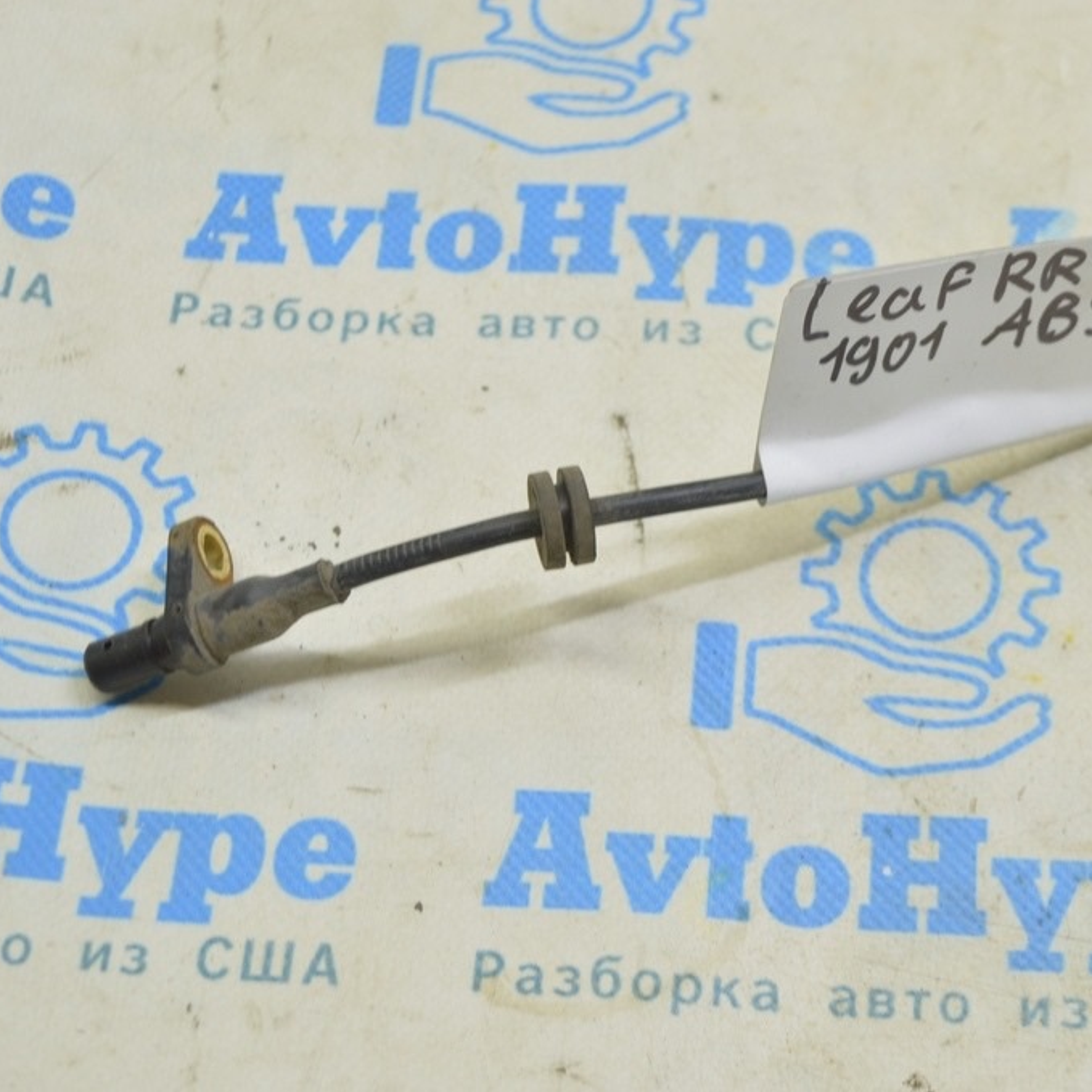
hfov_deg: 23.6
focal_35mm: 73
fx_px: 2605
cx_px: 682
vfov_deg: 23.7
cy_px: 546
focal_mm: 38
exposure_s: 1/20
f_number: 5.6
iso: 400
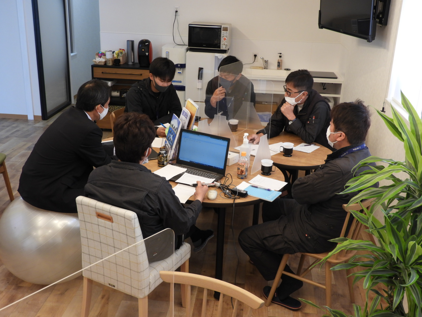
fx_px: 488
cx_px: 211
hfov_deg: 46.8
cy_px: 158
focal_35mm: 40
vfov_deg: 36.0
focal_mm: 7.2
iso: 160
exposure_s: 1/30
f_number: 3.8
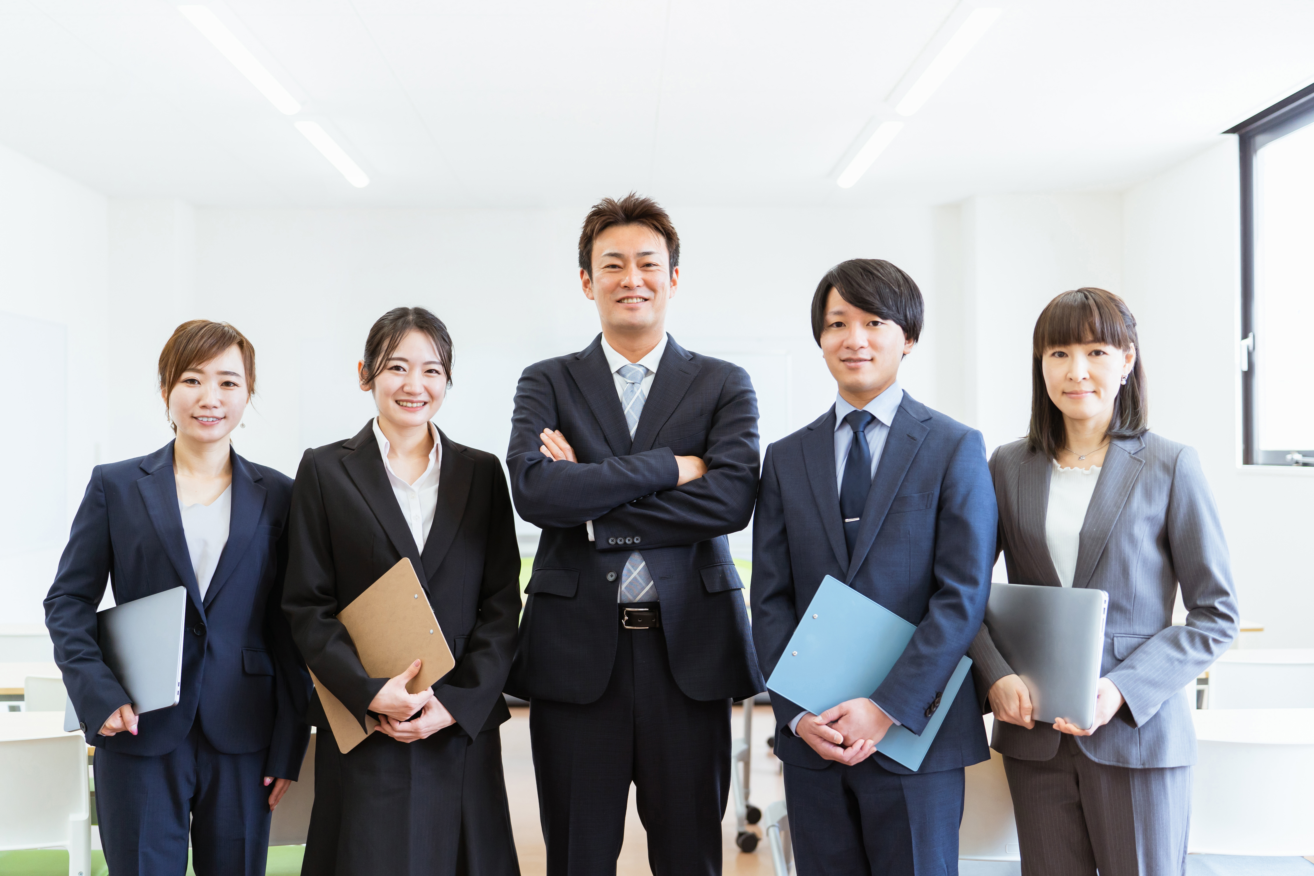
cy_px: 438
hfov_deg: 49.6
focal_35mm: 39
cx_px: 657
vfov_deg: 34.2
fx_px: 1423
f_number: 2
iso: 320
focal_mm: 39
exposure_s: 1/500
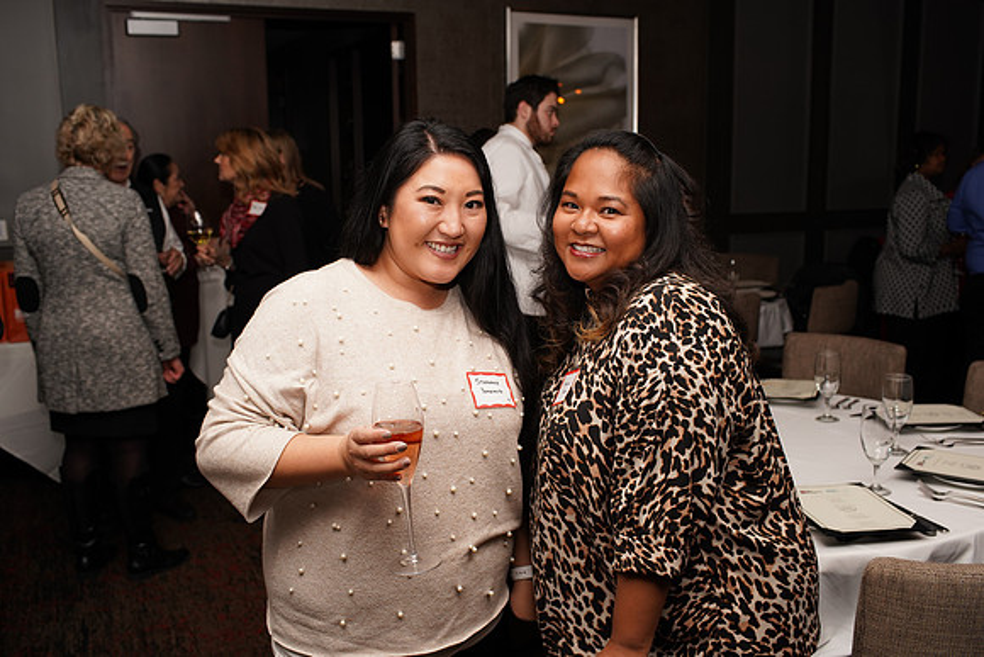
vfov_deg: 37.9
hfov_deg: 54.4
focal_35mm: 35
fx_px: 957
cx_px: 492
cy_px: 328
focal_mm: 35
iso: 1000
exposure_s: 1/160
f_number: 5
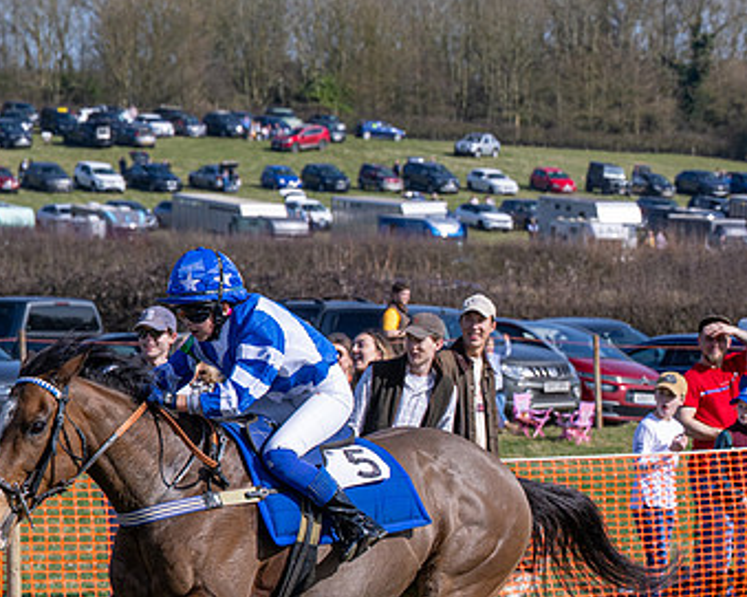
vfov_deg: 8.1
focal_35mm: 190
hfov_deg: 10.2
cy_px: 558
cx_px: 510
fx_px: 4199
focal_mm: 74
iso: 200
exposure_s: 1/1600
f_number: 5
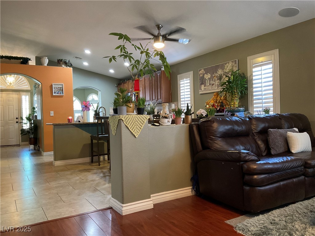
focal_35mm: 29
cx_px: 158
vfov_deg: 48.2
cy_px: 118
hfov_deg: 61.7
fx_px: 264
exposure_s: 1/40
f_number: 1.8
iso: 200
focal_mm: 3
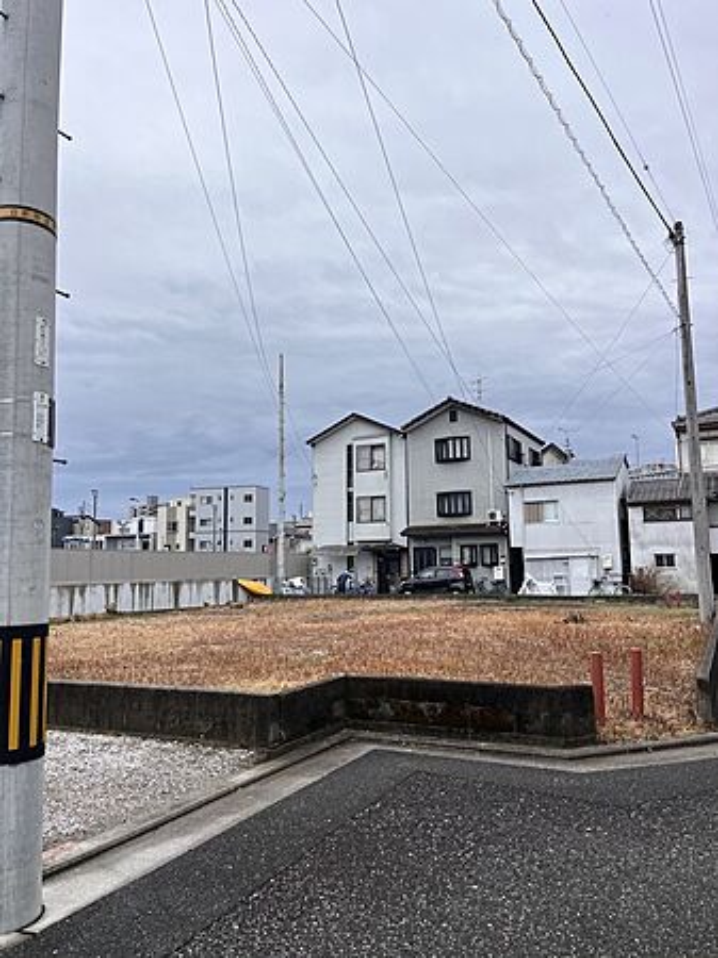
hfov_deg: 53.0
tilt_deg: +4.2
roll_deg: +0.4
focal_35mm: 26
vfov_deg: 67.3
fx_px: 720
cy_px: 479
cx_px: 359
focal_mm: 5.1
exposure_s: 1/1721
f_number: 1.6
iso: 50
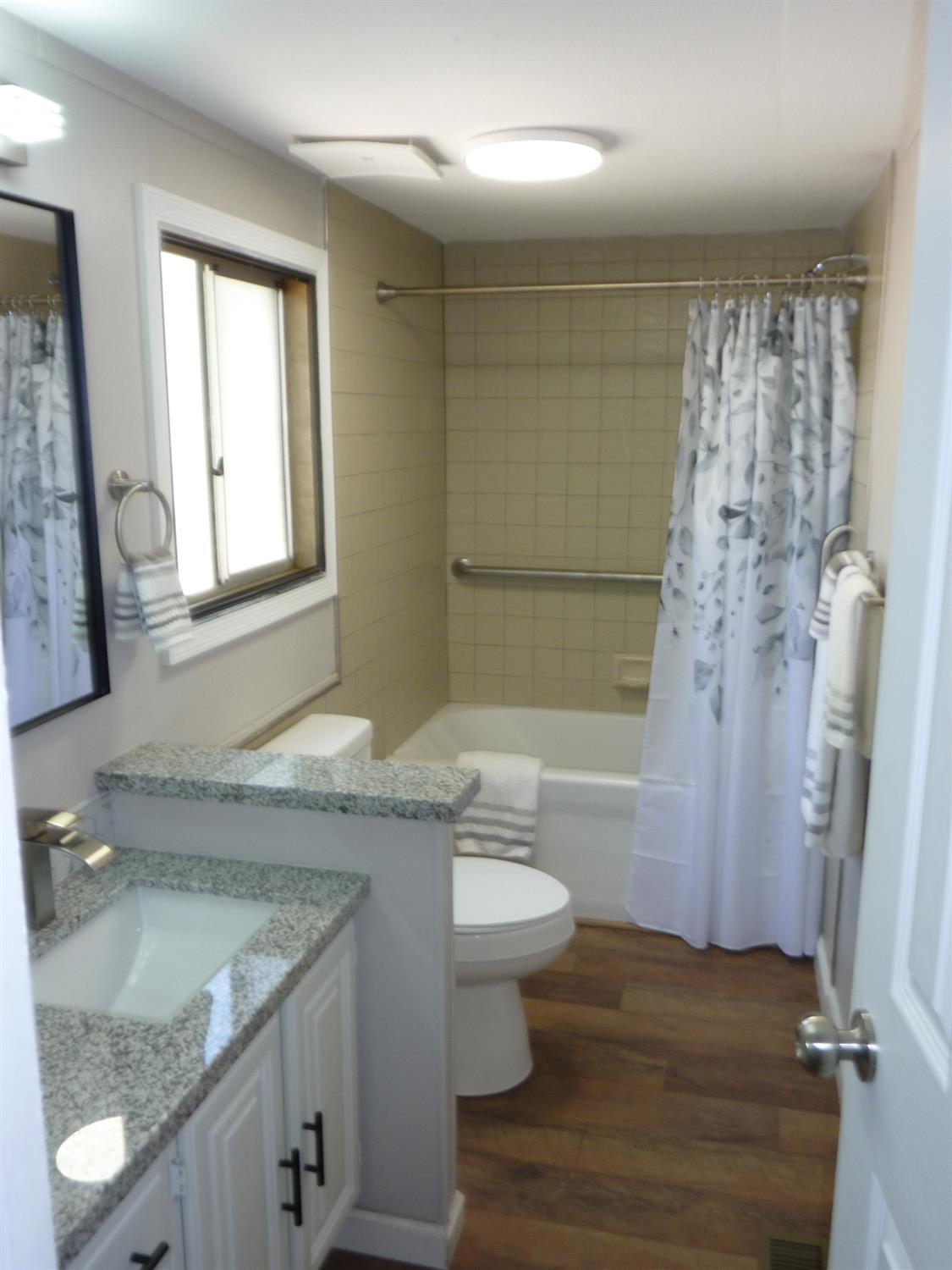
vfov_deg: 61.7
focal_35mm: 29
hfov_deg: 48.2
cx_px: 476
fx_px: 1063
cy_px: 635
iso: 100
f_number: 3.4
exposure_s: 1/30
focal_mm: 4.7
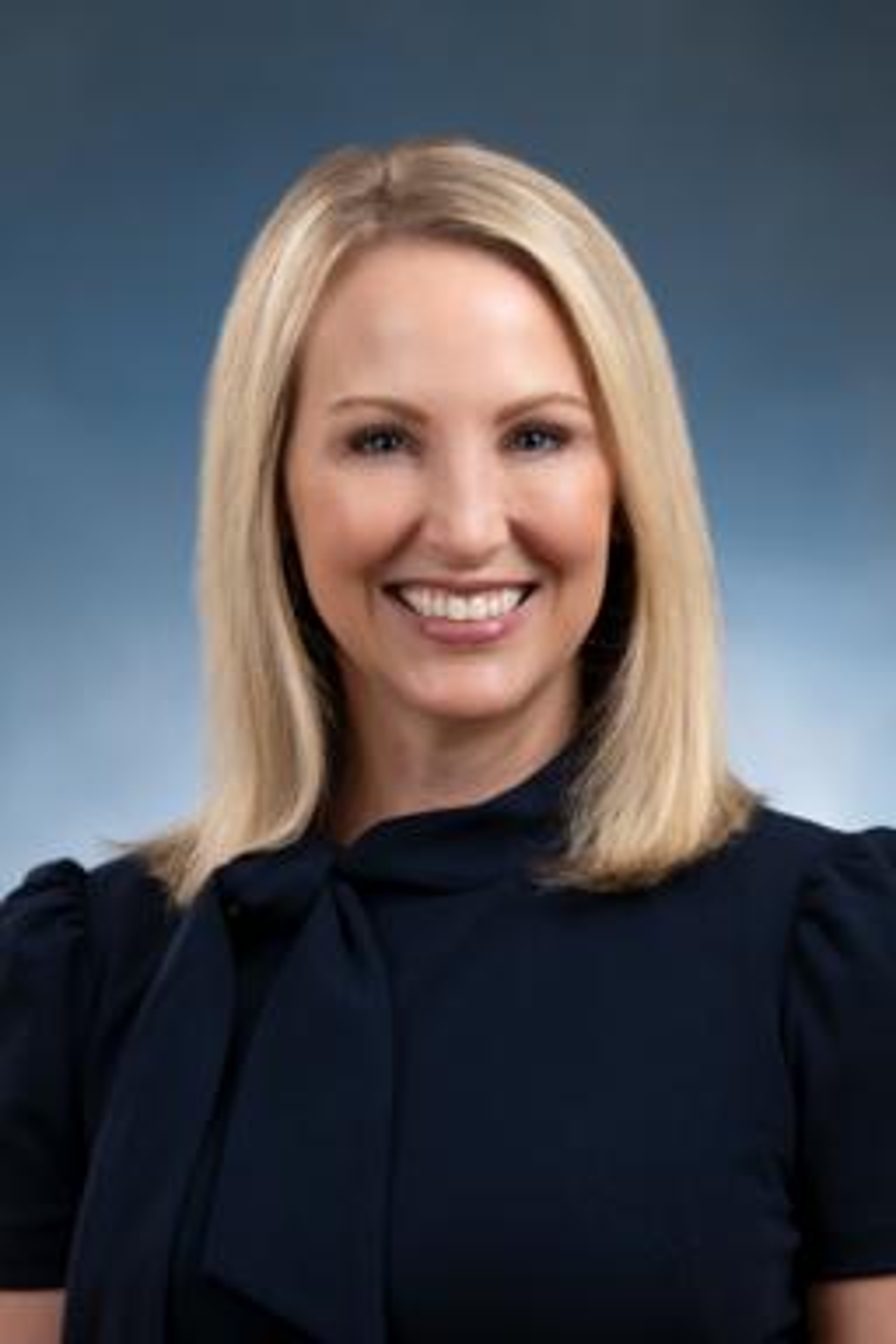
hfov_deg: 10.2
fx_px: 5040
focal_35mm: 135
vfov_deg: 15.2
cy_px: 672
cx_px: 448
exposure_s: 1/200
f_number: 4.5
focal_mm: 135
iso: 100
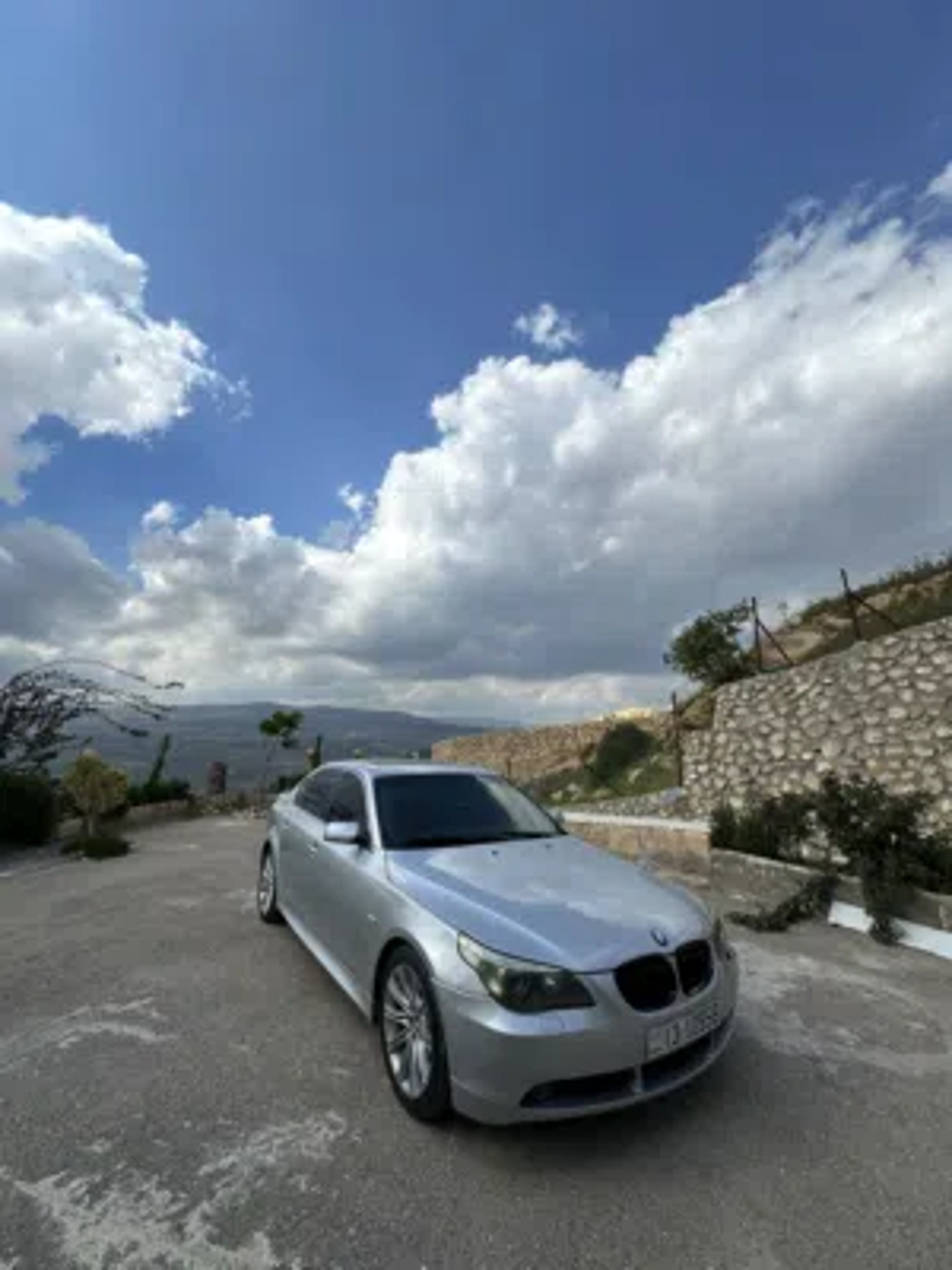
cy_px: 635
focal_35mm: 14
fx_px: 513
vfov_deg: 102.1
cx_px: 476
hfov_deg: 85.7
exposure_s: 1/3731
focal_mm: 2.22
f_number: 2.2
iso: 50
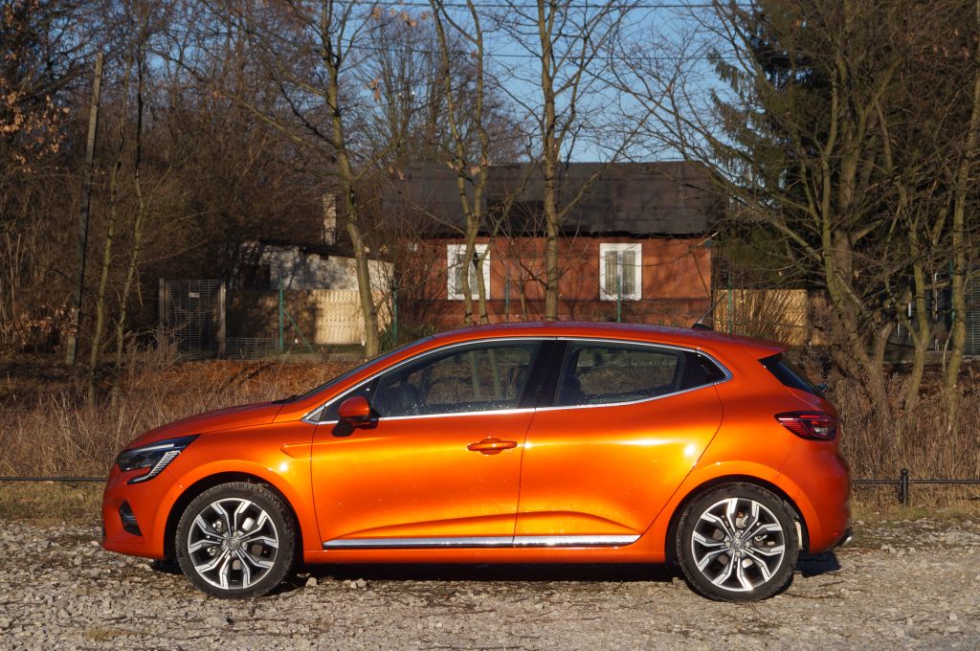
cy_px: 326
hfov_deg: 24.6
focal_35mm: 82
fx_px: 2243
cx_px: 490
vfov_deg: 16.5
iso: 100
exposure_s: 1/250
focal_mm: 55
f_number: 9
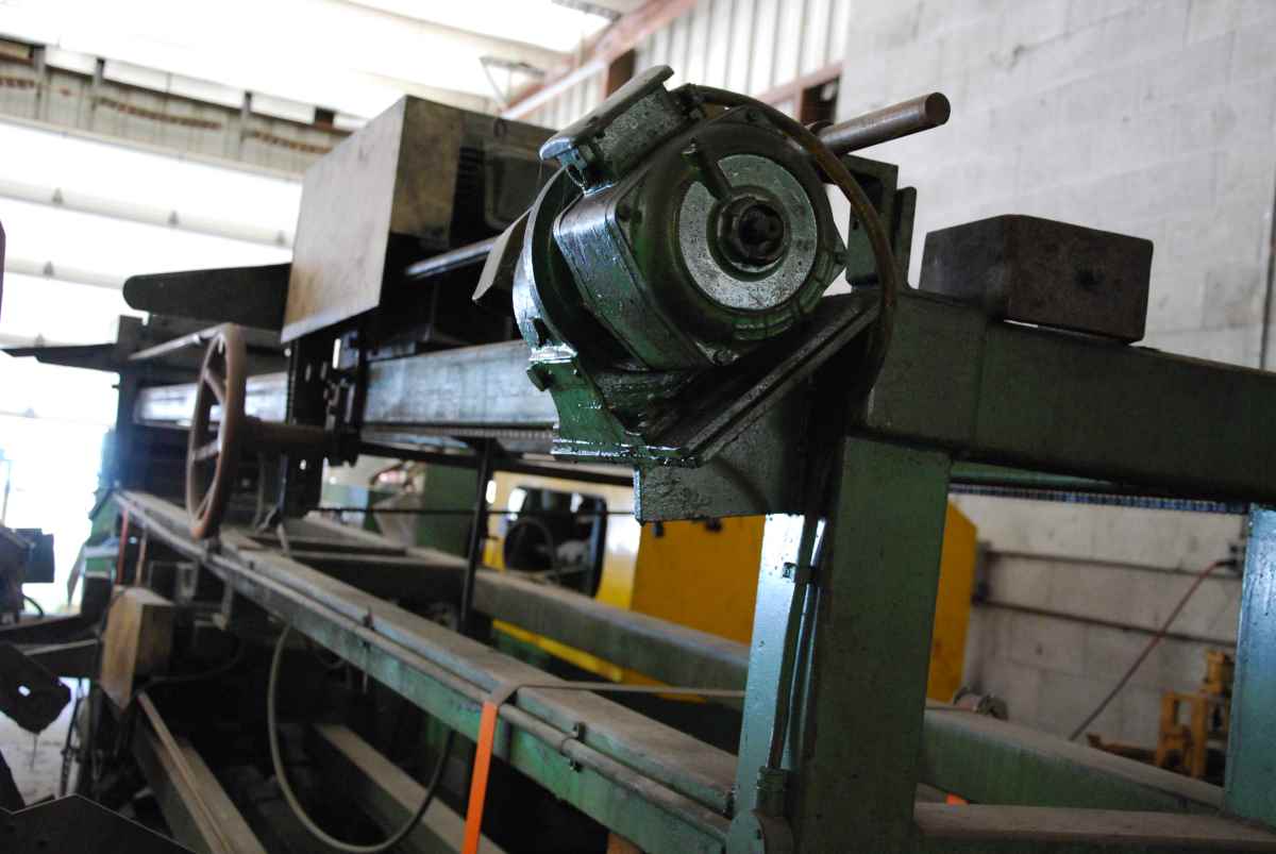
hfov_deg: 46.4
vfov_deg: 32.0
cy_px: 427
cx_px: 638
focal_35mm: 42
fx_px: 1490
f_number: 4.2
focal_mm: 28
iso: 1600
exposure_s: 1/10
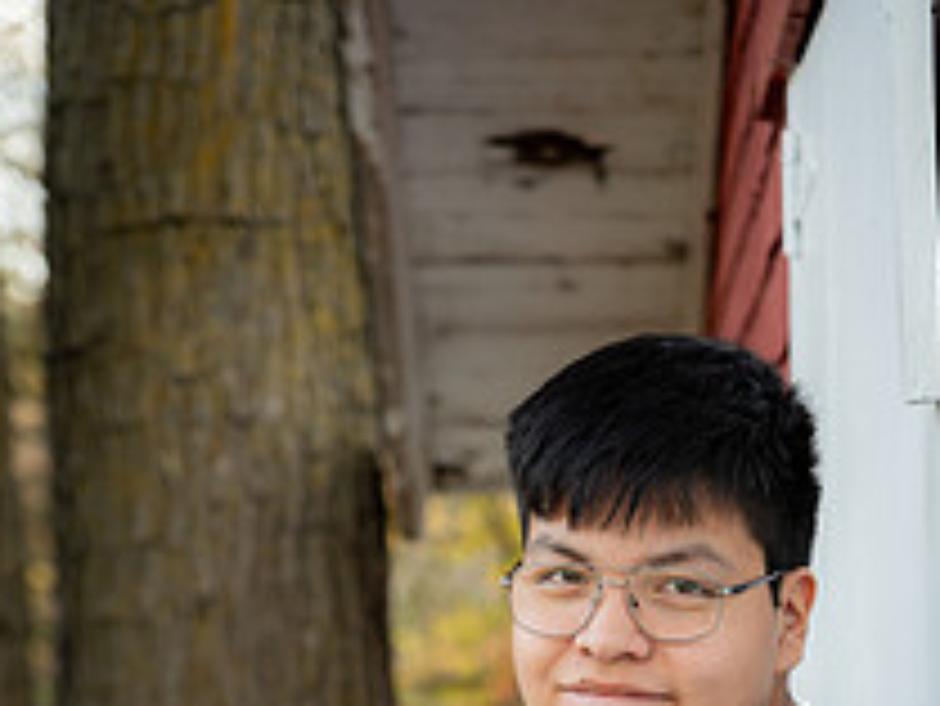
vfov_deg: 10.0
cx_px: 616
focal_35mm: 145
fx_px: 3940
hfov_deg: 13.6
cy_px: 994
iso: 200
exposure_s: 1/125
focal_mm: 70
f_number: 3.5
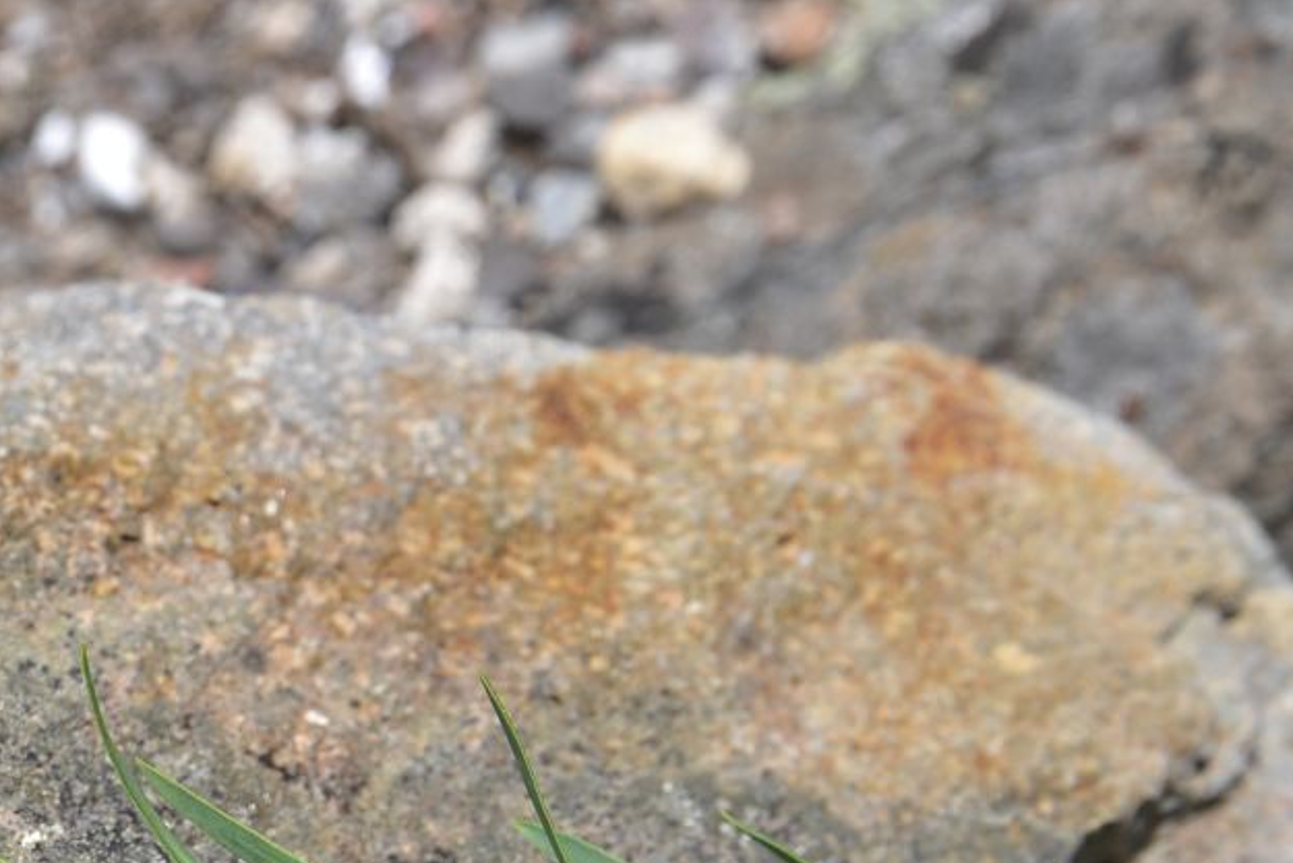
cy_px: 879
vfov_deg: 13.0
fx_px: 3736
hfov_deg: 19.1
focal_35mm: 104
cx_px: -19
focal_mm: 50
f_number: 13
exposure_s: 1/125
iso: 100
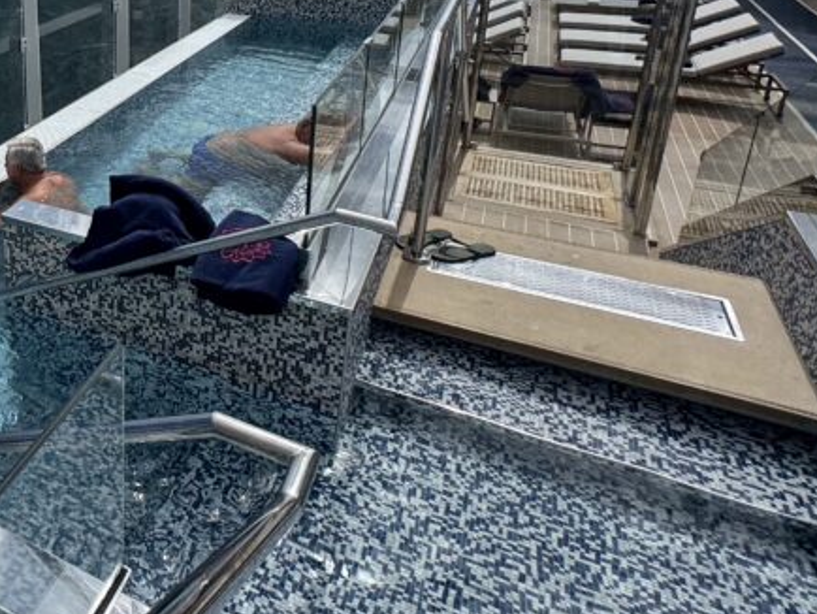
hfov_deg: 46.2
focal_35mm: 33
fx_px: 779
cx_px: -4
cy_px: 81
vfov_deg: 40.3
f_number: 2.2
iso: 50
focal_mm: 2.22
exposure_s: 1/2985
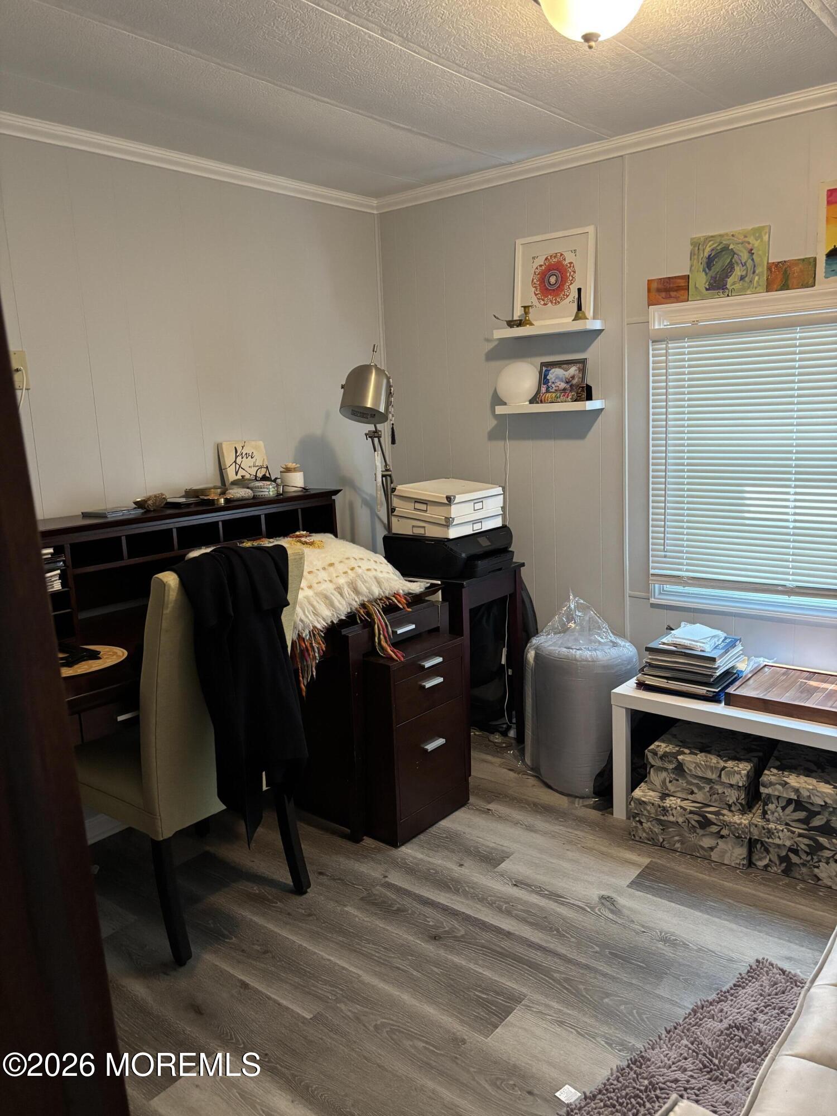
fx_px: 838
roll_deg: +2.6
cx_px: 418
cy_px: 558
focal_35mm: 26
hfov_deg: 53.1
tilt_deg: -10.1
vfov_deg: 67.3
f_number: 1.6
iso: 500
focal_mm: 5.96
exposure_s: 1/60
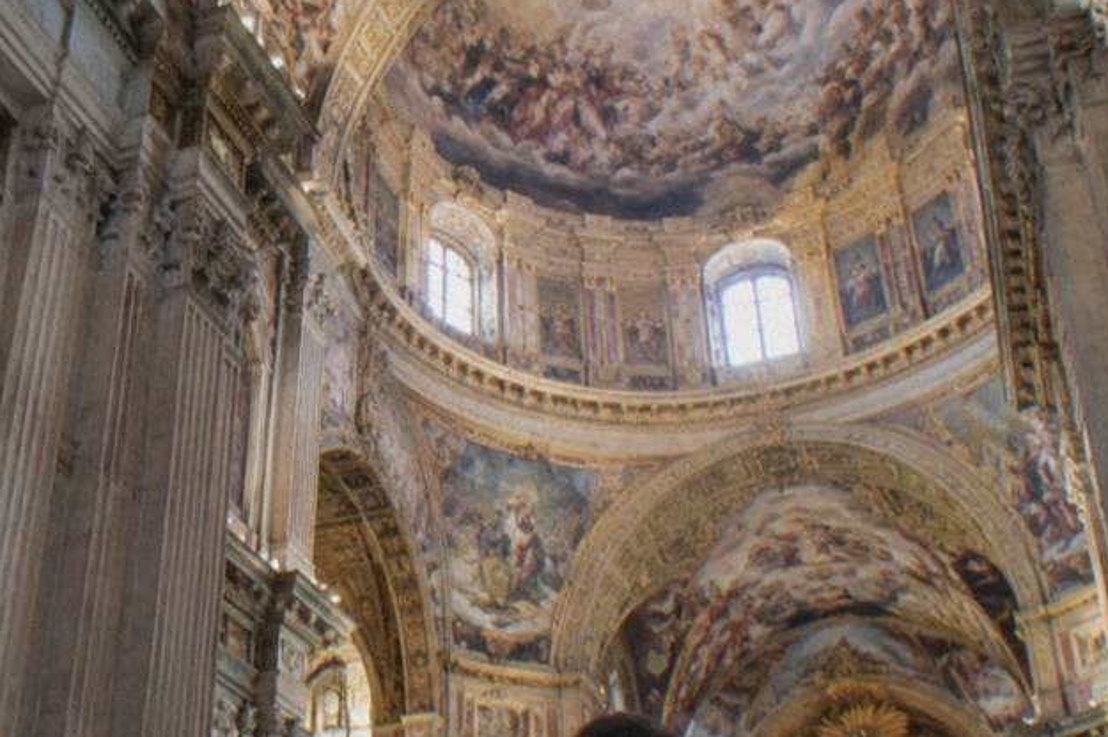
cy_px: 526
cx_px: 431
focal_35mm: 56
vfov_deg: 24.0
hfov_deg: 35.5
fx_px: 1723
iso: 640
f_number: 7.1
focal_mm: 35
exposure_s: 1/400
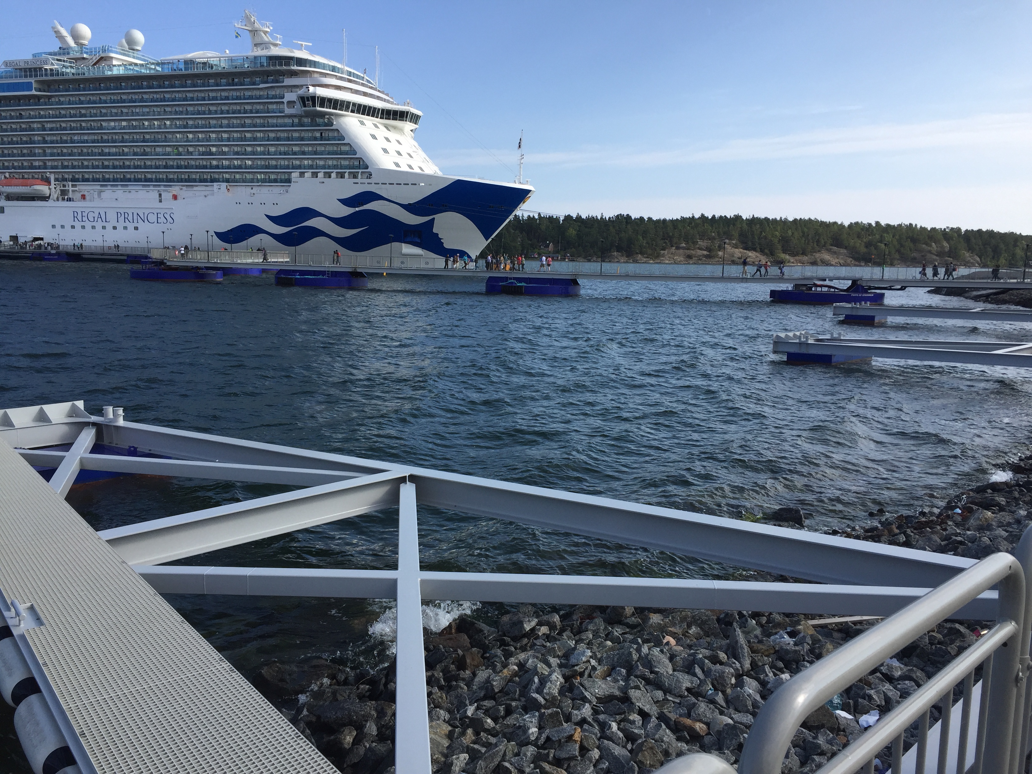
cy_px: 387
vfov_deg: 48.2
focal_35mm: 29
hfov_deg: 61.7
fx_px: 865
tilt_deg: -8.0
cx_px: 516
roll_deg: -2.2
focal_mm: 4.15
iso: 32
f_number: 2.2
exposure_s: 1/1582
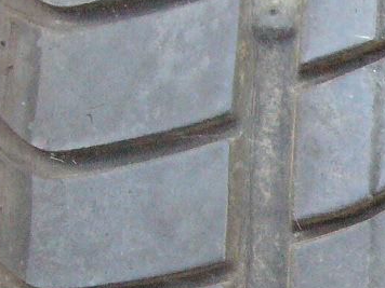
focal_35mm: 126
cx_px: 588
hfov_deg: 14.5
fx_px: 1401
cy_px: 162
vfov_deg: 11.8
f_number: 2.8
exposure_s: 1/160
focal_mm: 5.8
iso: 400
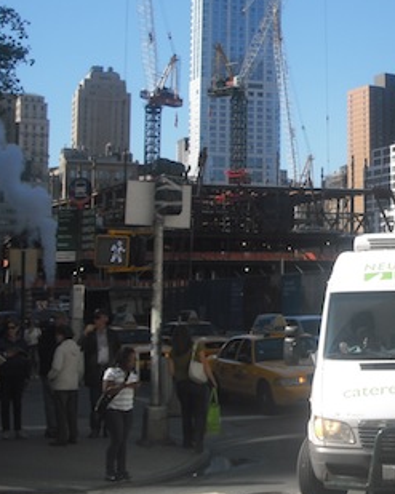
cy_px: 160
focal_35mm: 72
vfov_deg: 26.3
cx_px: 437
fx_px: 1053
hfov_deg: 20.3
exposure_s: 1/200
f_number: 5.6
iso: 64
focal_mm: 6.2
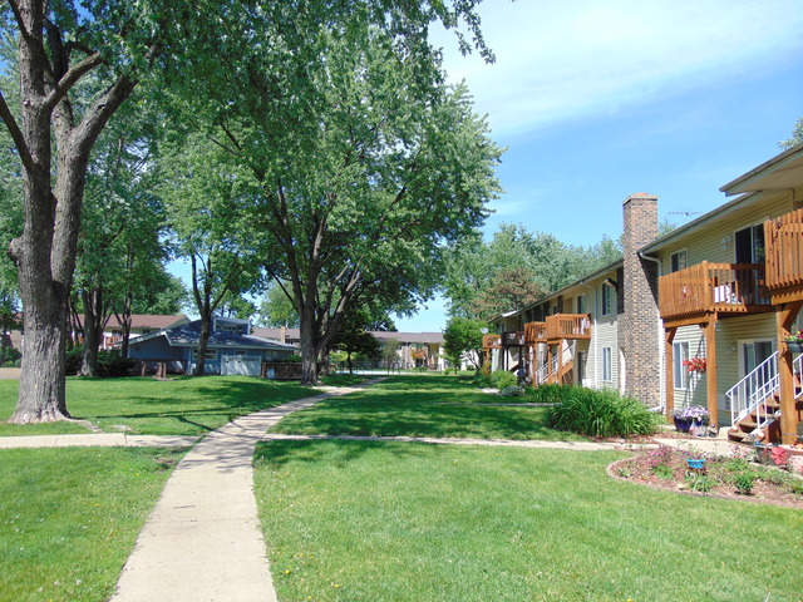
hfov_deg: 69.4
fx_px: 580
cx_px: 402
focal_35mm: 25
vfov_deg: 54.9
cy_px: 301
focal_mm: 4.5
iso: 80
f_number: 3
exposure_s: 1/800
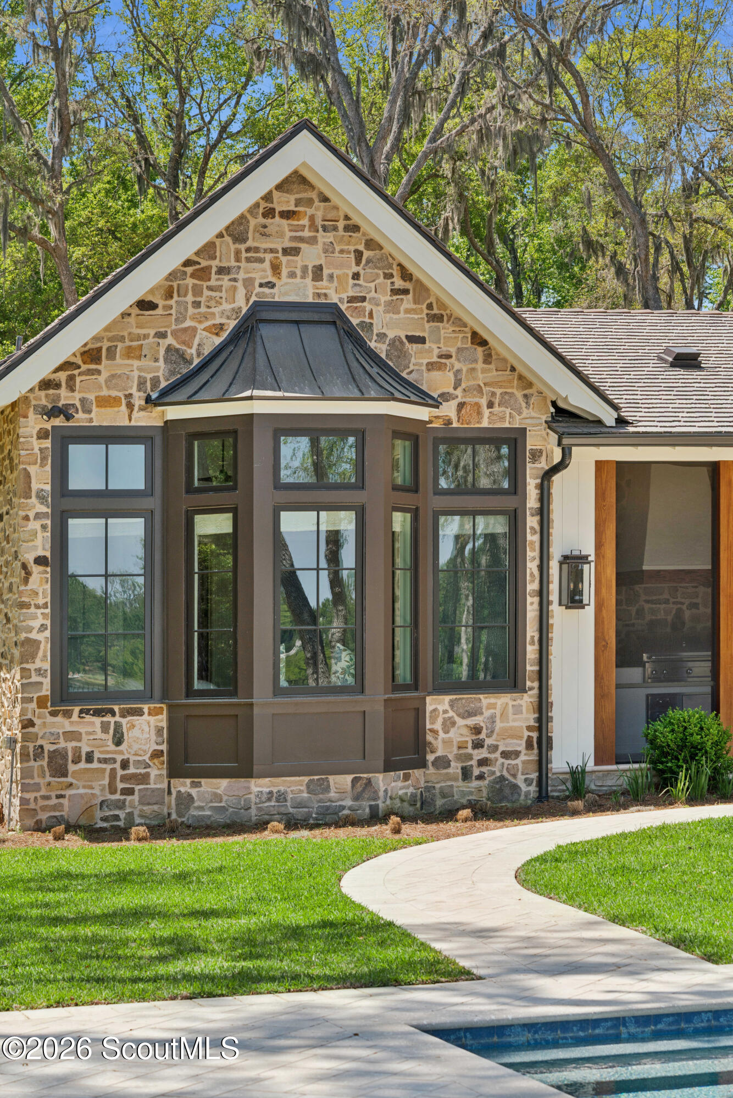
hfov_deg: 18.2
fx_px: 2289
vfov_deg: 27.0
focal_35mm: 75
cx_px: 366
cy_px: 549
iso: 250
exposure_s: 1/250
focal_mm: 75
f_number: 8
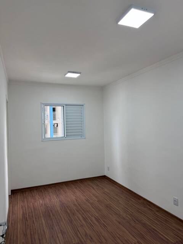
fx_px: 169
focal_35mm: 24
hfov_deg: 56.8
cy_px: 122
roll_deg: +0.8
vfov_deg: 71.6
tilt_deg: +1.2
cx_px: 92
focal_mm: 6.76
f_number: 1.78
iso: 80
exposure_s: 1/142
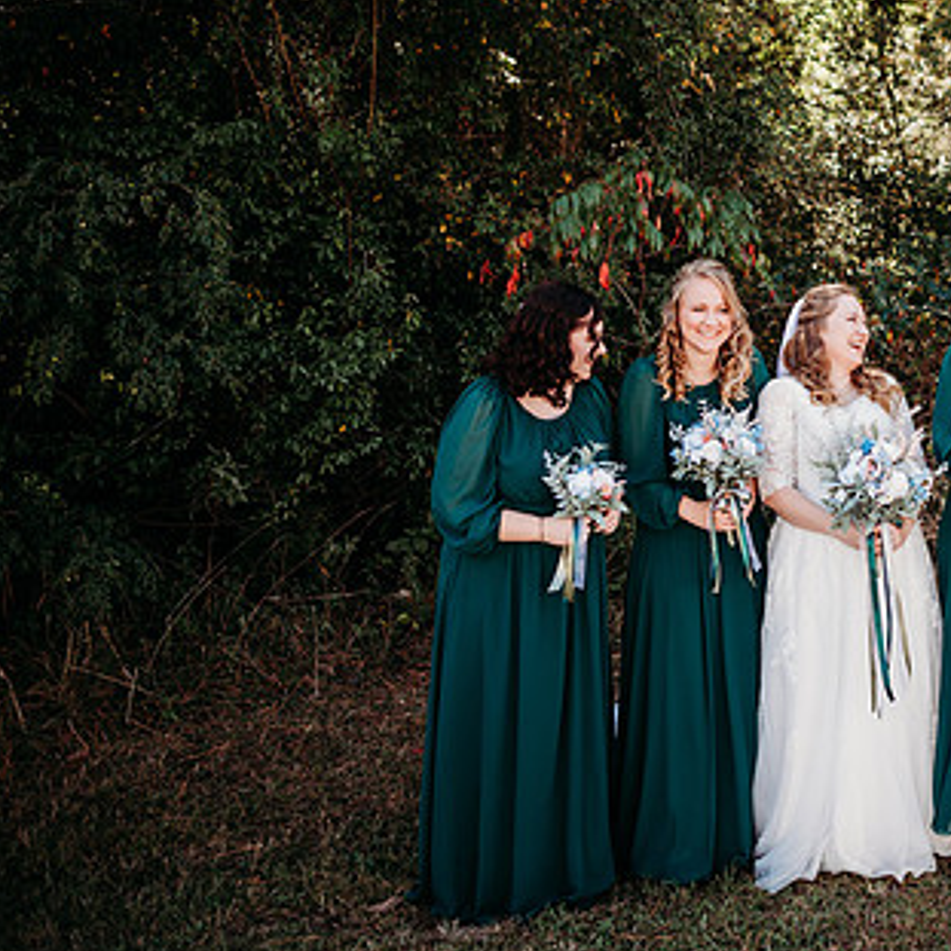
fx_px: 1181
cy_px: 436
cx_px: 878
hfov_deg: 40.2
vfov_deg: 43.8
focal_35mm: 38
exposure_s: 1/800
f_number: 2.2
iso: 160
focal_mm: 24
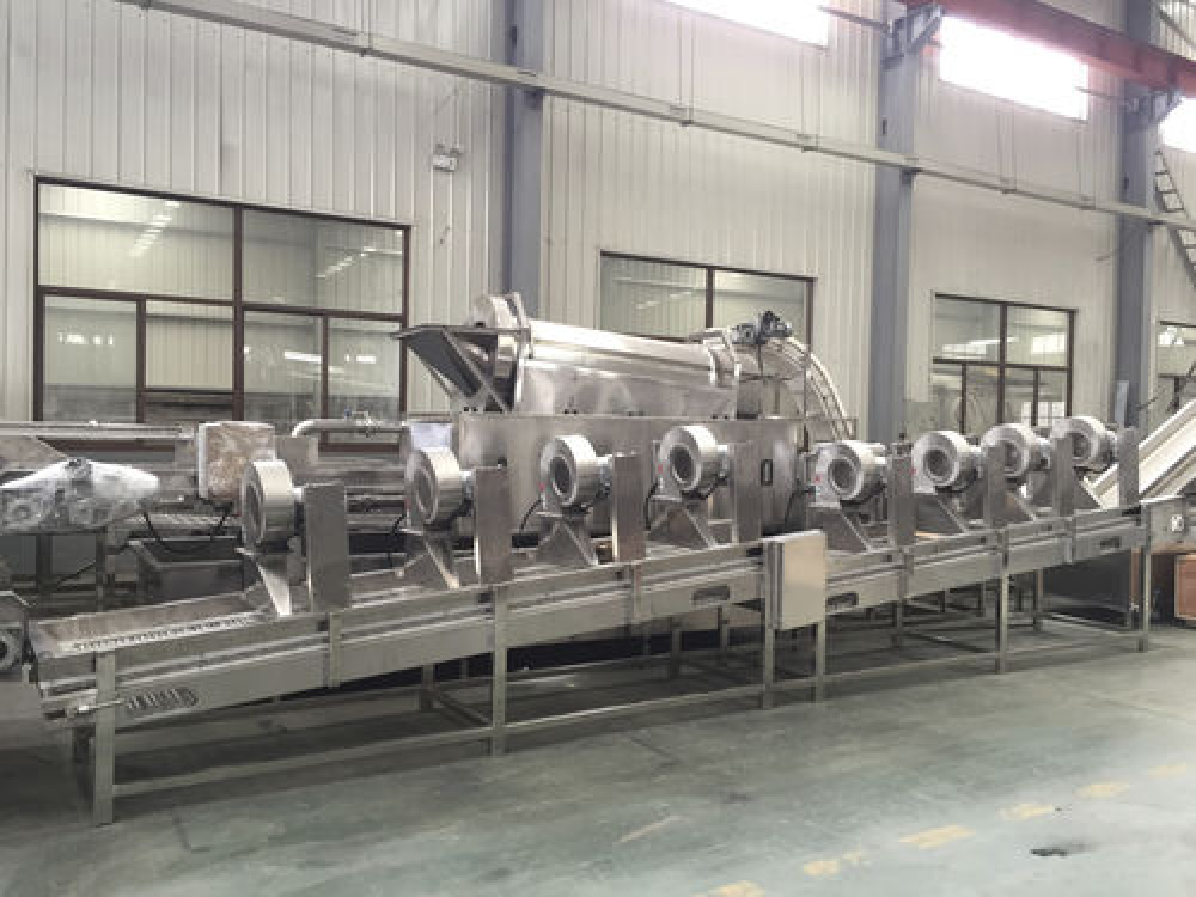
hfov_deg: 61.7
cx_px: 598
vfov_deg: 48.2
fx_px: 1002
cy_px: 448
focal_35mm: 29
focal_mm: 4.15
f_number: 2.2
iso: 100
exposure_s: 1/33
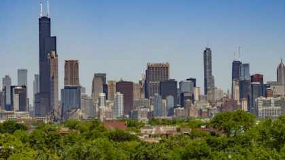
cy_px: 68
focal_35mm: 158
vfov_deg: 7.7
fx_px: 1194
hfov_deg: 13.6
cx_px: 142
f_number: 22
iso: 640
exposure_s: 1/1250
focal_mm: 150
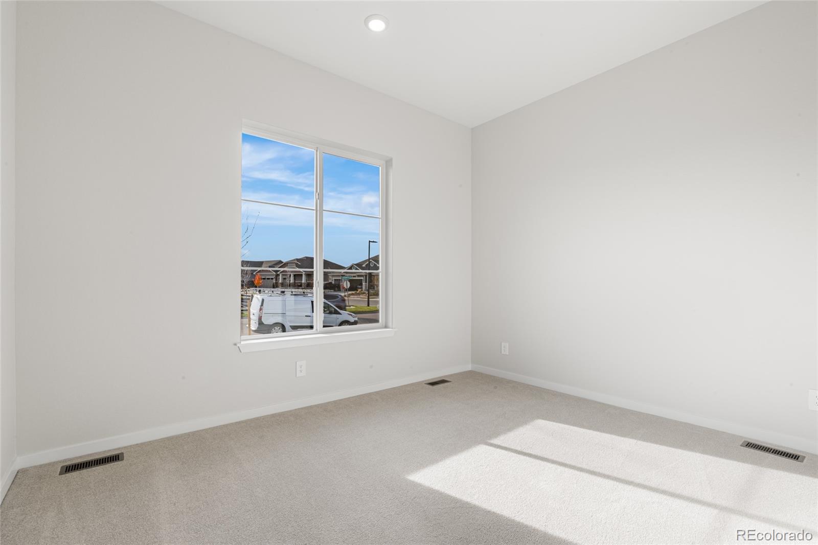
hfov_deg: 95.0
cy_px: 272
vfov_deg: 72.0
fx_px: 375
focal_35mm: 16
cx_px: 409
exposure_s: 1/2.5
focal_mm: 16.5
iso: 100
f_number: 20
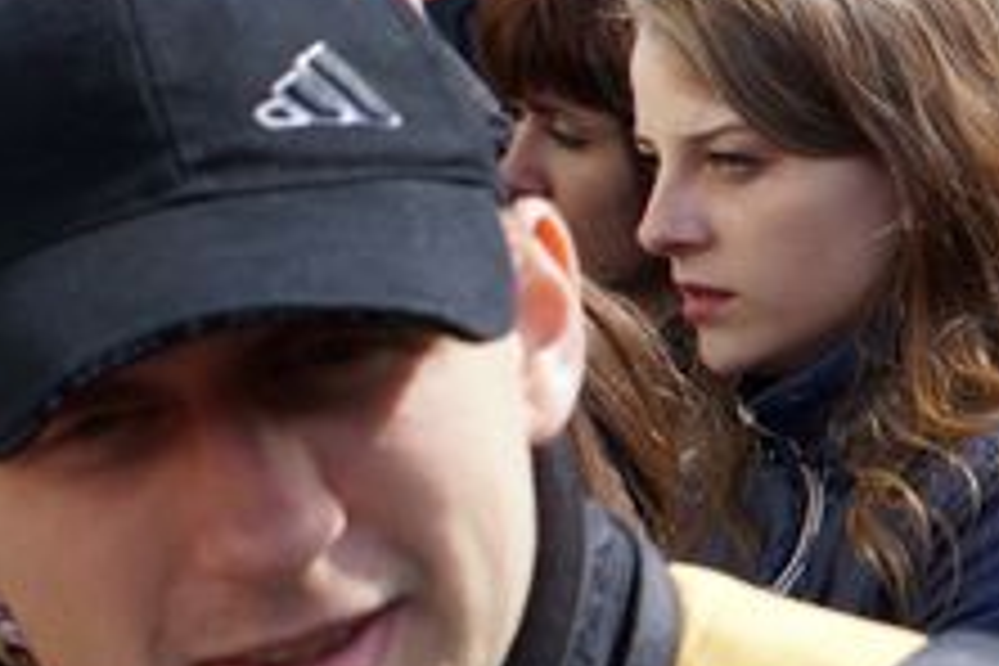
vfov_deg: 5.8
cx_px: 1494
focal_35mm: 236
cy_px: 117
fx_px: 6548
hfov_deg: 8.5
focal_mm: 50
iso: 100
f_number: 6.3
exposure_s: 1/160
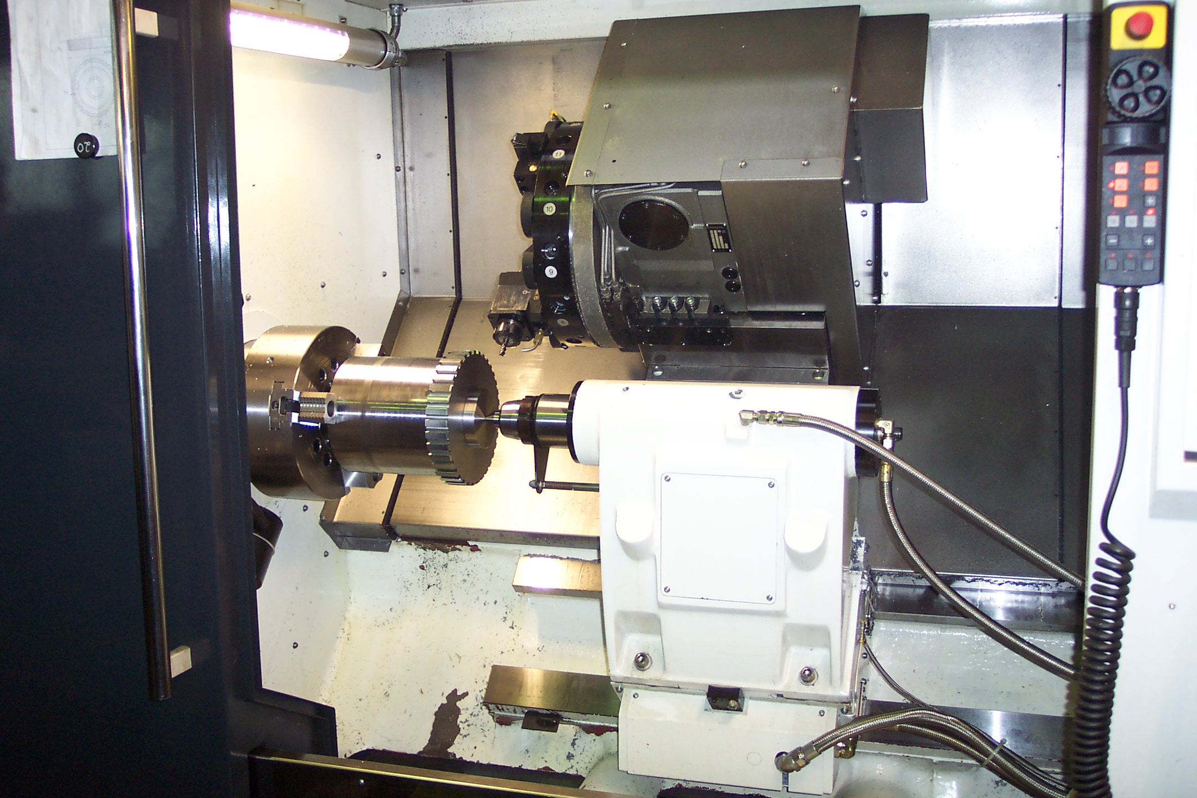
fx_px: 1263
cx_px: 598
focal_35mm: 38
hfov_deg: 50.7
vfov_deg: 35.1
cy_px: 399
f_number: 2.8
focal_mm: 8
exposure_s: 1/30
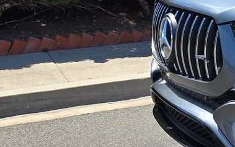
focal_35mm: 103
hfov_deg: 15.8
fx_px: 660
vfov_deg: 12.5
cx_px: 472
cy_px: -5
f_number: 1.7
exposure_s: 1/466
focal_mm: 6.3
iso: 12
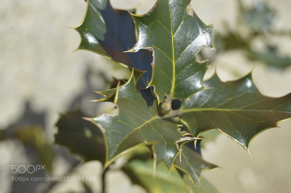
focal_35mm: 82
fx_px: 666
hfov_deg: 24.6
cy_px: 96
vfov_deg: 16.5
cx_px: 146
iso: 100
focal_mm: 55
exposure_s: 1/200
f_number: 7.1
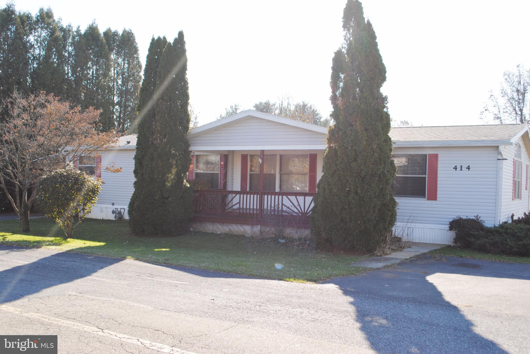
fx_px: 531
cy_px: 177
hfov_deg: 53.1
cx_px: 265
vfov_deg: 37.0
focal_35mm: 36
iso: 100
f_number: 7.1
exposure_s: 1/200
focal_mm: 24
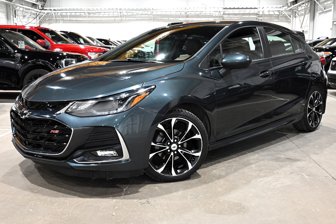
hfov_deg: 50.7
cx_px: 168
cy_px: 112
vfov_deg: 35.1
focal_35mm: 38
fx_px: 355
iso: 4000
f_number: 7.1
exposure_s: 1/60
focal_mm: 38
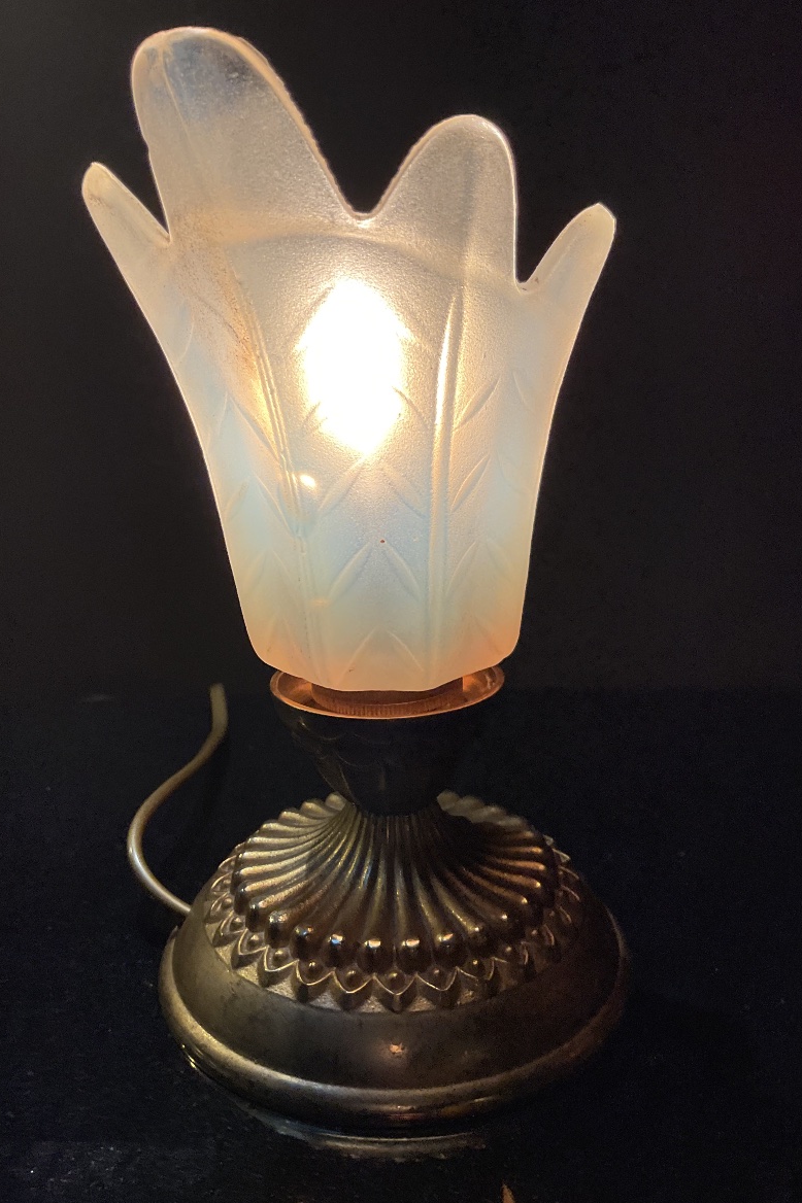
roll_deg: +2.2
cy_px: 600
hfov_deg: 42.3
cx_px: 374
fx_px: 1036
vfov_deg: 60.3
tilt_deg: -12.3
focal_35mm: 31
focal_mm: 3
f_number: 1.8
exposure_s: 1/100
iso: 25
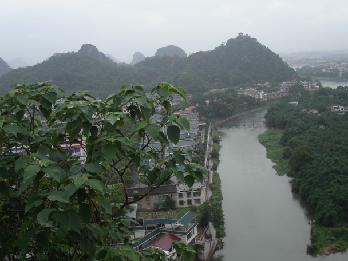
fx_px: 402
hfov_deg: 46.8
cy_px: 126
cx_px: 182
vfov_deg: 36.0
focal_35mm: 40
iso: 100
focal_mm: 7.8
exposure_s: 1/180
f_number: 6.7
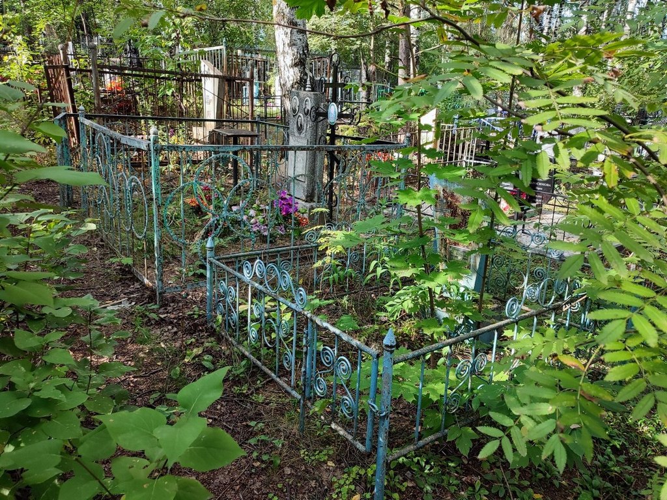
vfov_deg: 54.9
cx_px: 334
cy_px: 250
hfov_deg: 69.4
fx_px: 482
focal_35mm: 25
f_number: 1.9
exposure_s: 1/100
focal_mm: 6.04
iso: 64
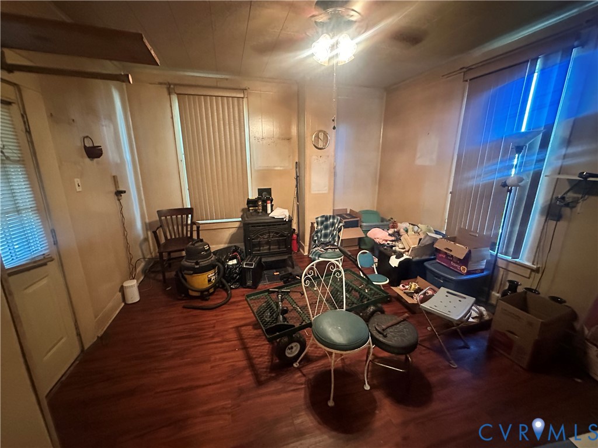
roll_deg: -0.6
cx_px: 299
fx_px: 242
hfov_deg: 102.1
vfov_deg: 85.7
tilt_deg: -14.1
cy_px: 224
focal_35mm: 14
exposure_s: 1/30
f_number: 2.2
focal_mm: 2.22
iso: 1250
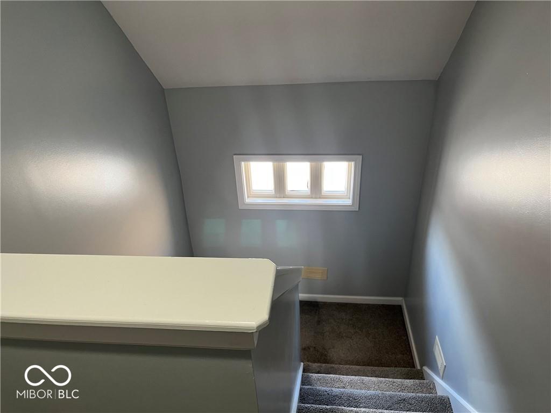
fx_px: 414
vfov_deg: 53.1
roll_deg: +3.0
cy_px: 206
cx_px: 276
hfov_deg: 67.3
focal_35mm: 26
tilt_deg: -30.4
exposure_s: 1/60
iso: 125
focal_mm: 5.1
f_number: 1.6
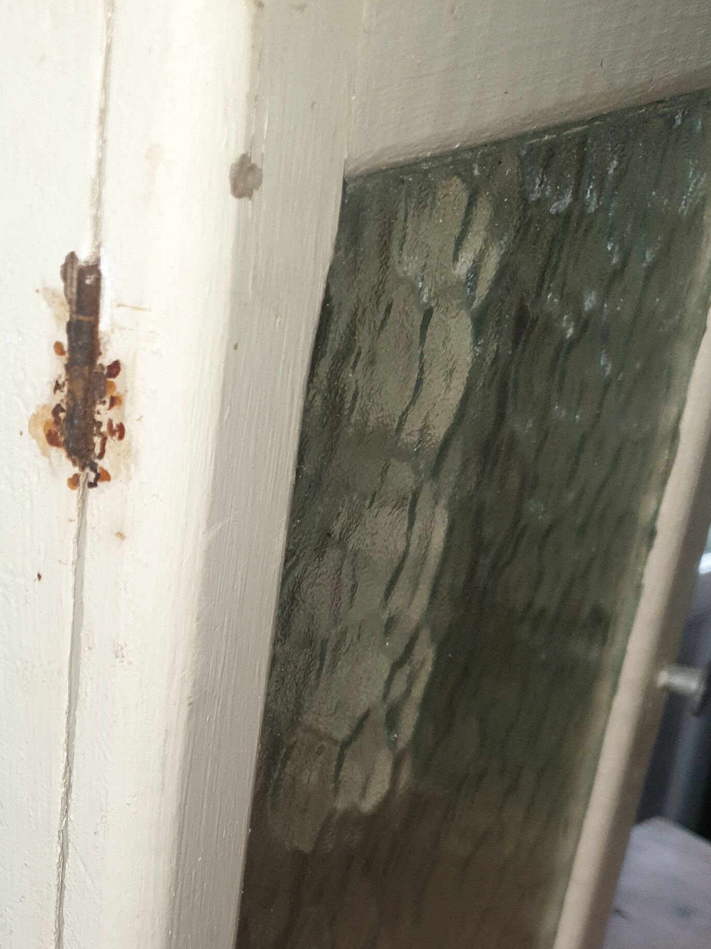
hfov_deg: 24.5
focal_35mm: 57
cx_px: 1
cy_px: 765
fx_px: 1561
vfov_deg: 32.8
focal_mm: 4.3
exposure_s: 1/60
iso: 80
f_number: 1.5
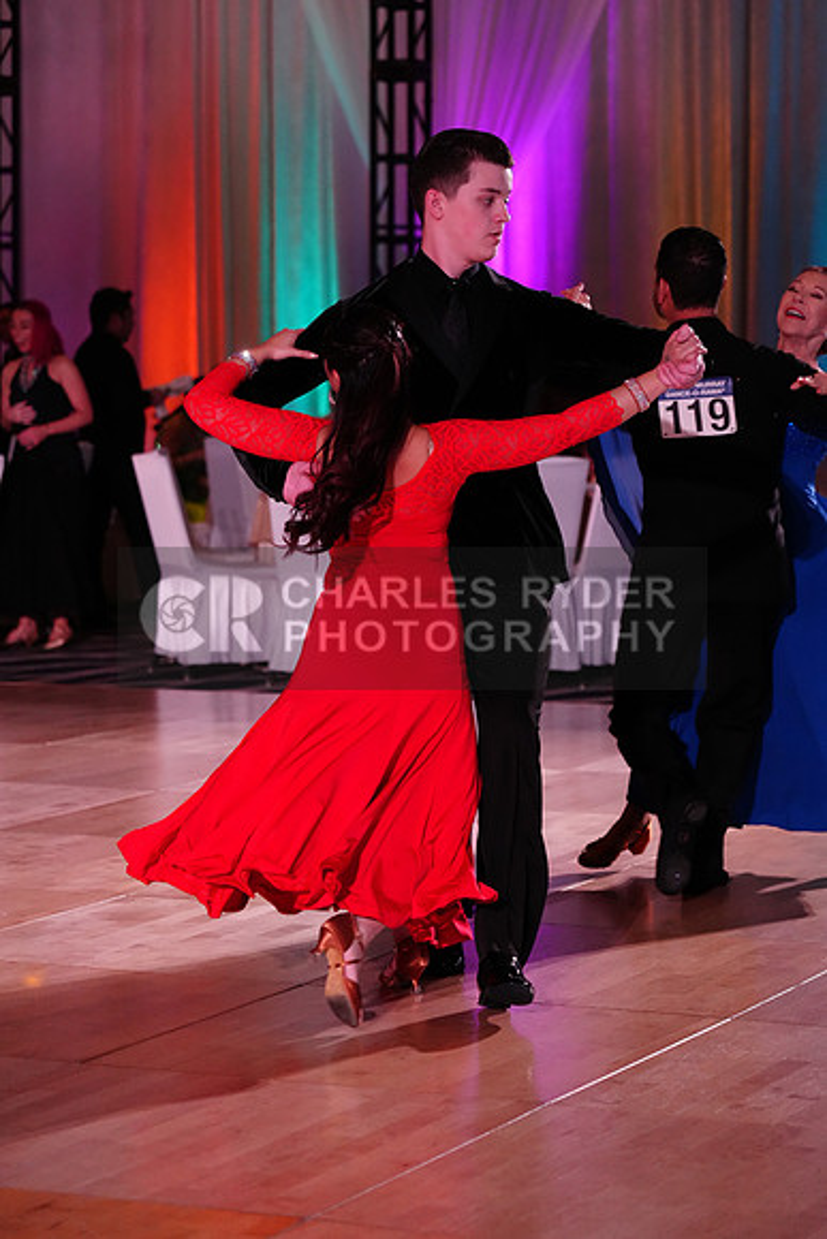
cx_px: 414
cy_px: 620
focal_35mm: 105
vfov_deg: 19.5
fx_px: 3616
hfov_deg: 13.0
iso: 3200
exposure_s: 1/500
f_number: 4
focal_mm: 105
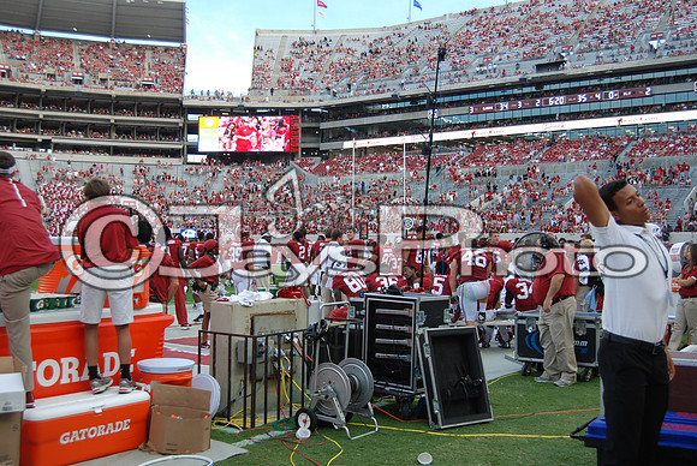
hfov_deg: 49.5
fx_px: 756
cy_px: 233
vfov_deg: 34.3
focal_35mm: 39
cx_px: 348
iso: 200
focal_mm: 26
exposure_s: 1/100
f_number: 5
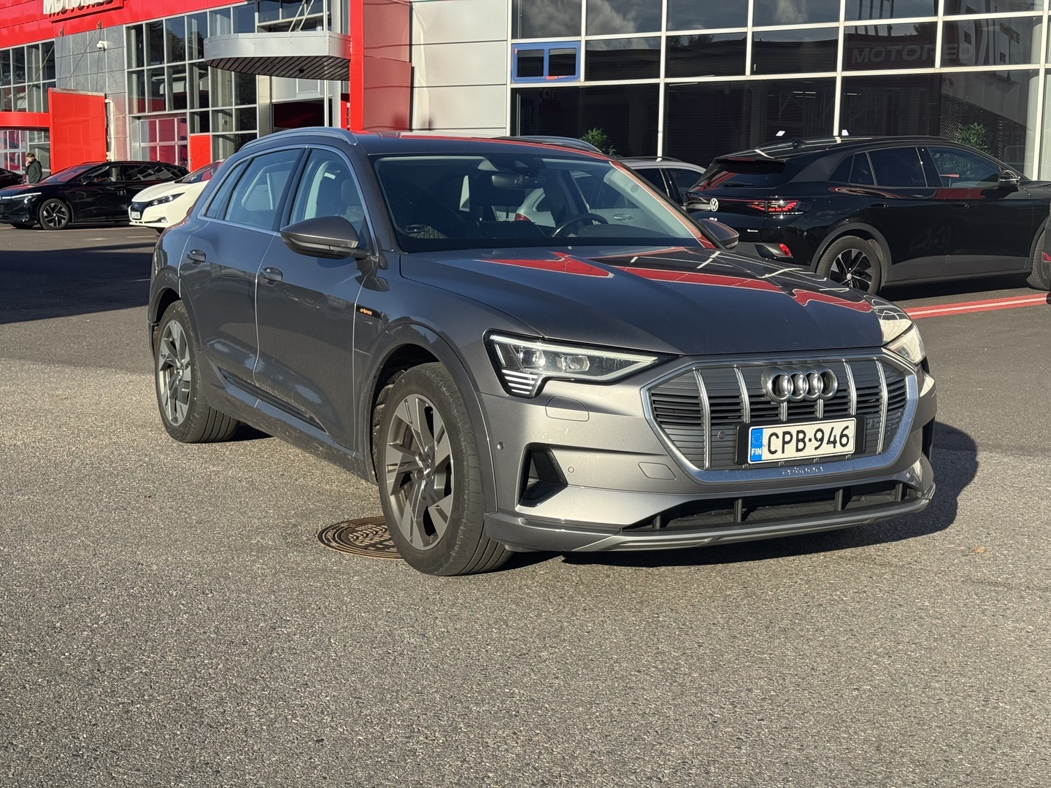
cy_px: 394
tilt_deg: -6.3
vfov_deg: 30.3
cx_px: 526
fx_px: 1457
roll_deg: -1.1
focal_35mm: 48
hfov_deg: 39.7
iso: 64
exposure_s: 1/3096
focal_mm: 6.76
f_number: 1.78
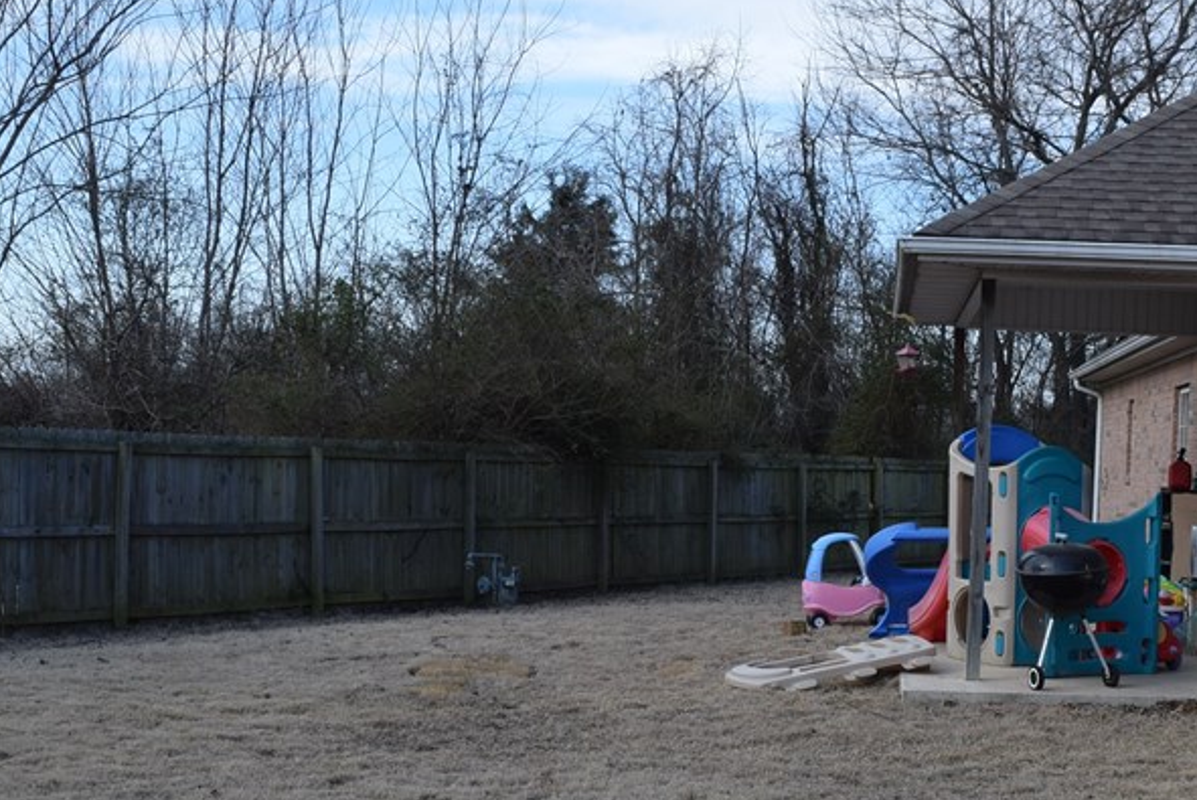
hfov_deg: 36.0
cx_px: 751
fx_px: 1830
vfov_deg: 24.5
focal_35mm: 55
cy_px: 545
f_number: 8
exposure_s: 1/250
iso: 200
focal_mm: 20
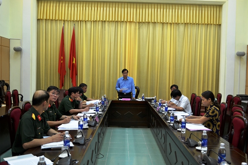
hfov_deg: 51.9
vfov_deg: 35.9
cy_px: 83
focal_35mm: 37
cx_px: 126
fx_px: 255
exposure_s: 1/30
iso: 560
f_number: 4
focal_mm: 24
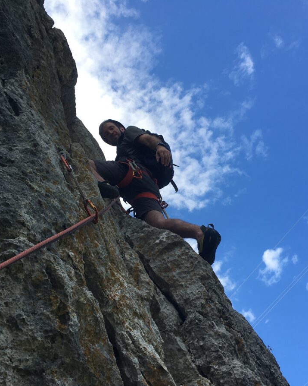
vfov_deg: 47.9
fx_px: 433
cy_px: 193
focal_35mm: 38
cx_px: 164
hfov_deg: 39.1
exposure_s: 1/693
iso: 25
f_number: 2.2
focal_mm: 4.15
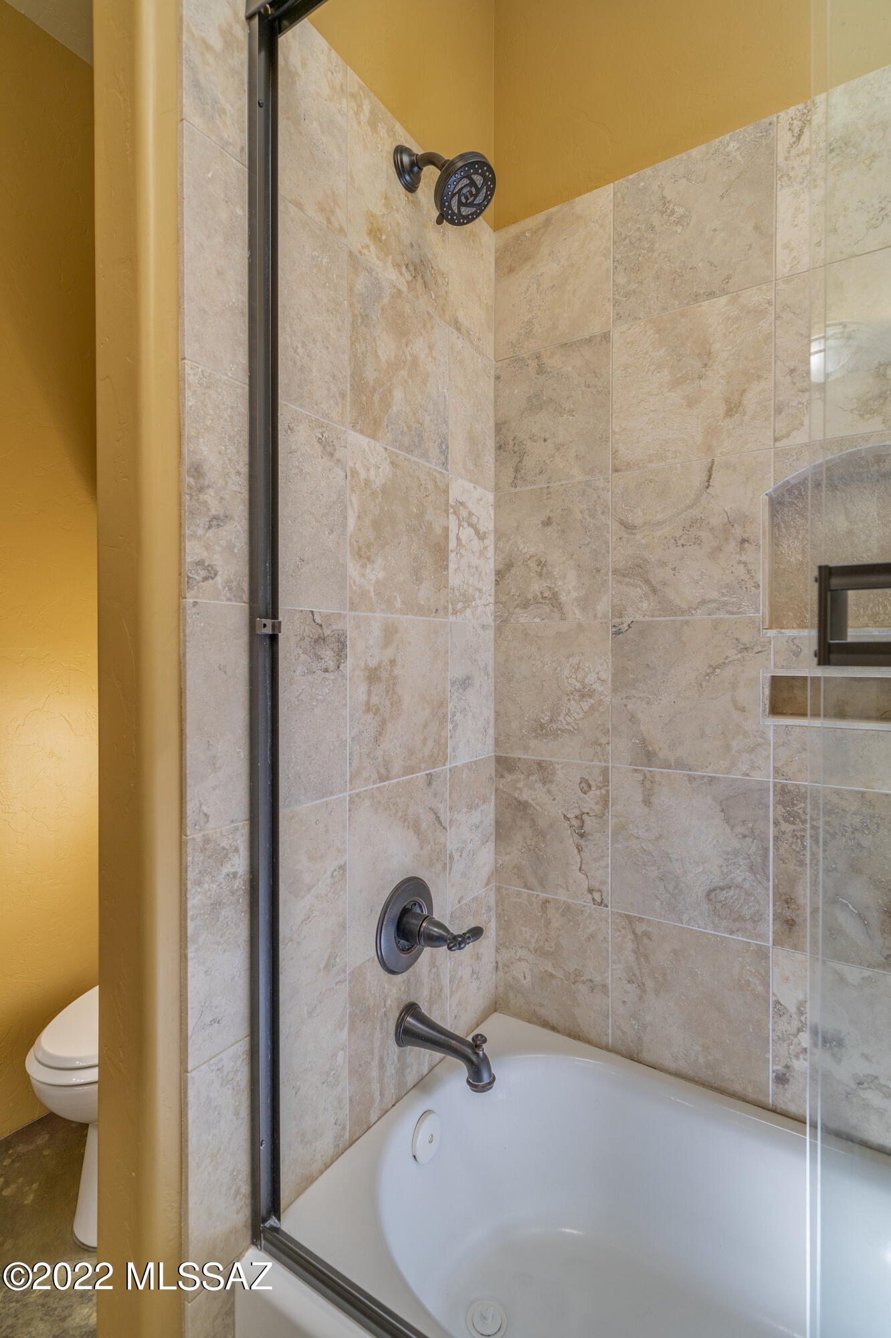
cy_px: 669
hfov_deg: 73.7
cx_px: 446
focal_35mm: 16
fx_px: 594
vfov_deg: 96.8
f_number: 7.1
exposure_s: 1/8
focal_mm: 16
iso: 200
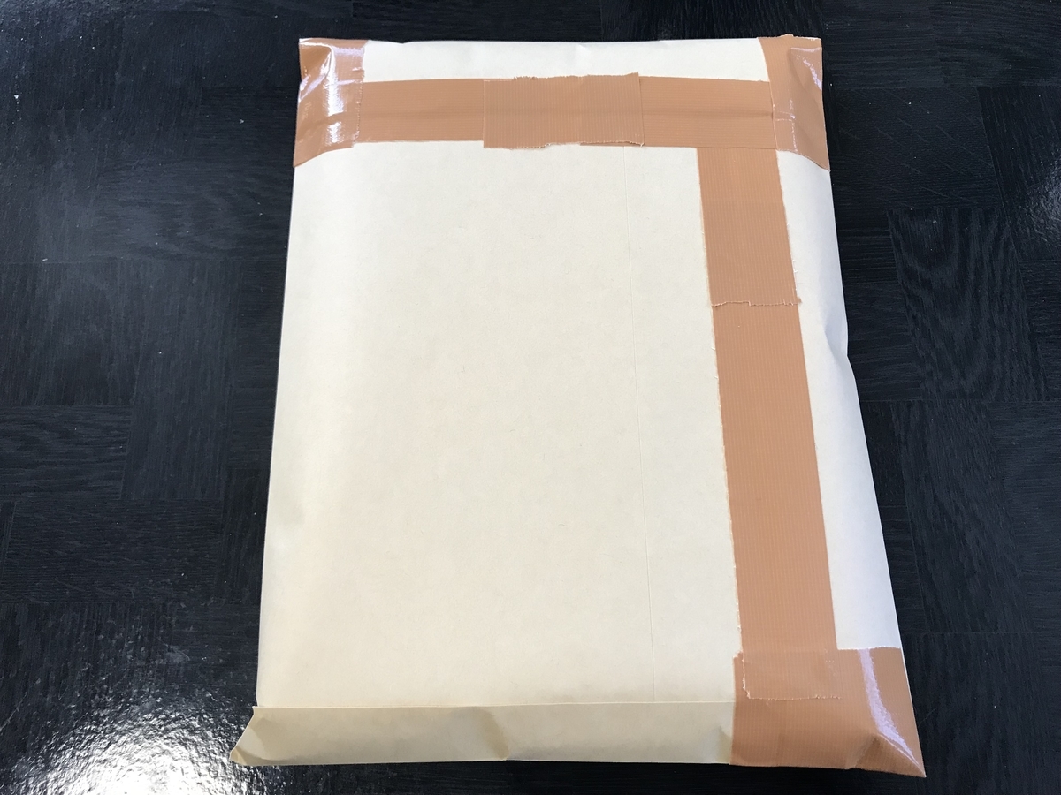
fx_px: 858
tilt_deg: -70.2
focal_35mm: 28
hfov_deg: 63.4
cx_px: 530
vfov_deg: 49.7
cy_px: 398
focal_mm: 3.99
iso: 25
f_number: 1.8
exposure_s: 1/33
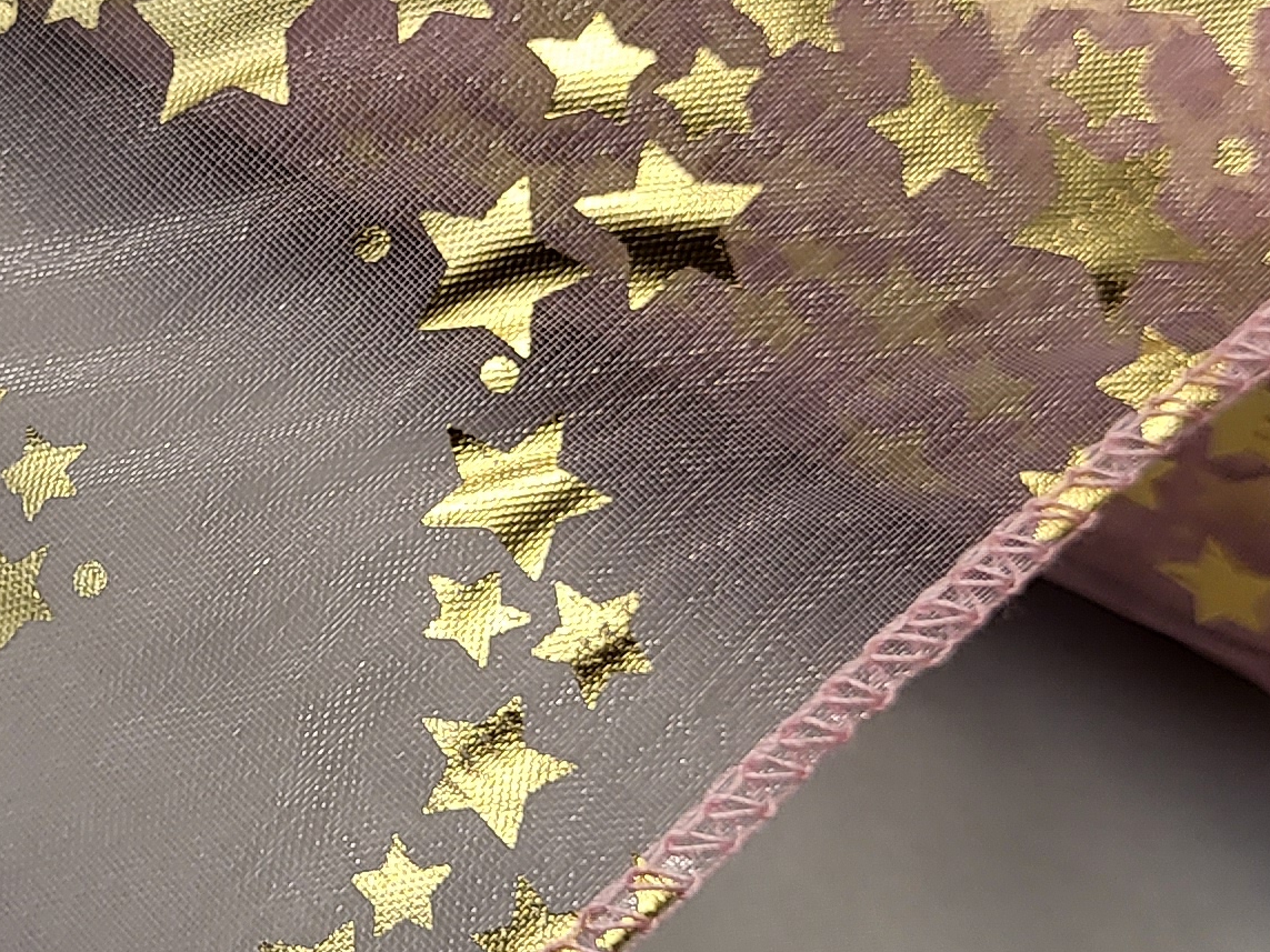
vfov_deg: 16.2
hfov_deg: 21.0
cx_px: 93
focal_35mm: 91
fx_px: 3338
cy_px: 514
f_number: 1.8
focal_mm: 5.4
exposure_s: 1/100
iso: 80
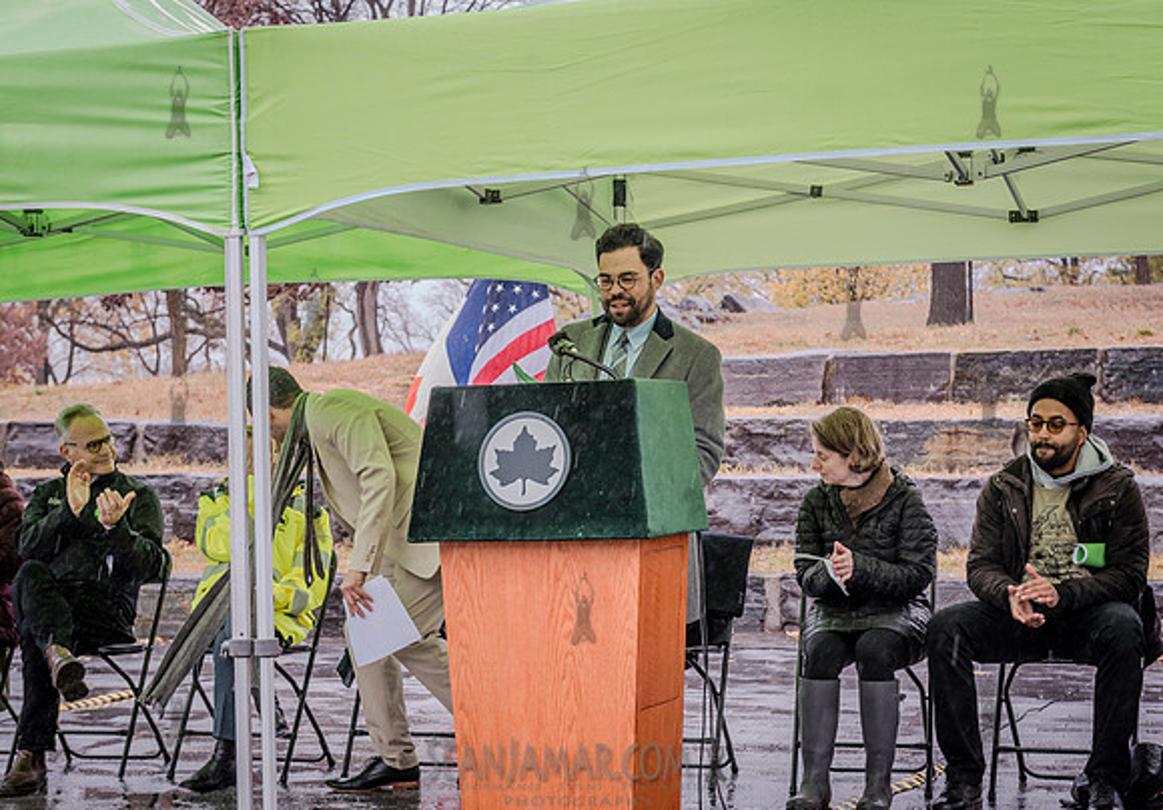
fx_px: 2332
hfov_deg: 28.0
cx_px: 567
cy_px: 399
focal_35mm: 71
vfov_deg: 19.7
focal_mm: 62
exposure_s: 1/200
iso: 640
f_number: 5.6
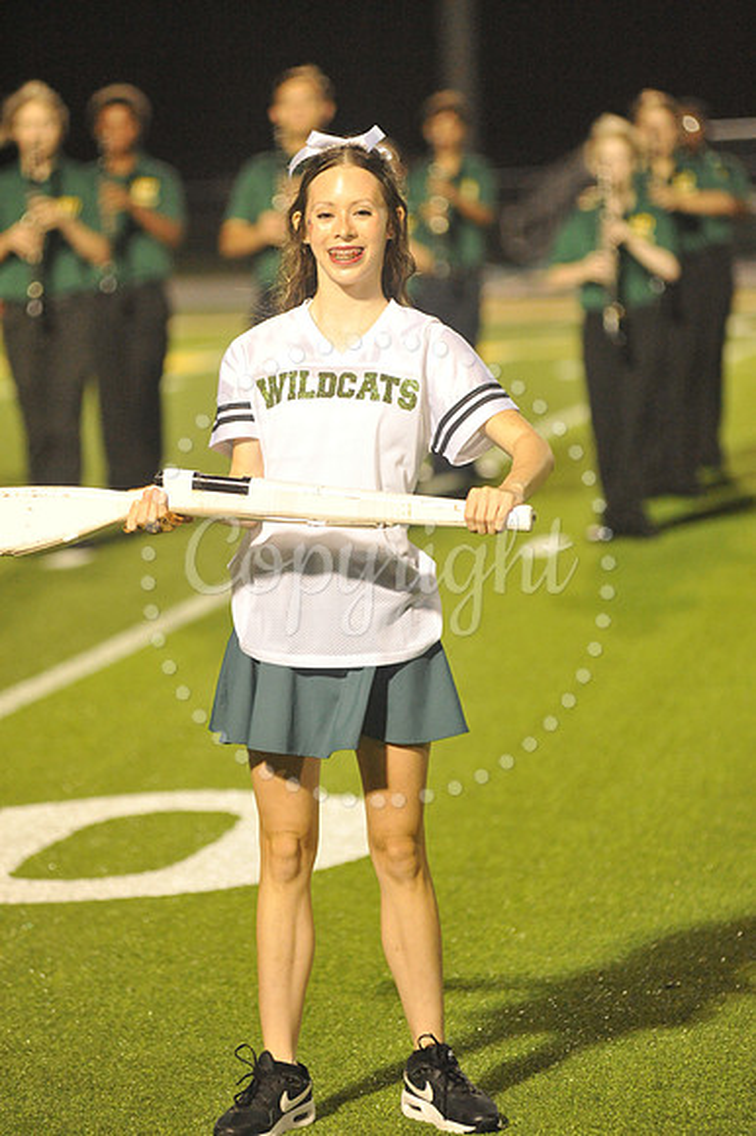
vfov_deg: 12.1
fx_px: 5361
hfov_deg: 8.1
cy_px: 568
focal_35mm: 170
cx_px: 378
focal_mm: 170
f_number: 4
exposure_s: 1/250
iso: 6400
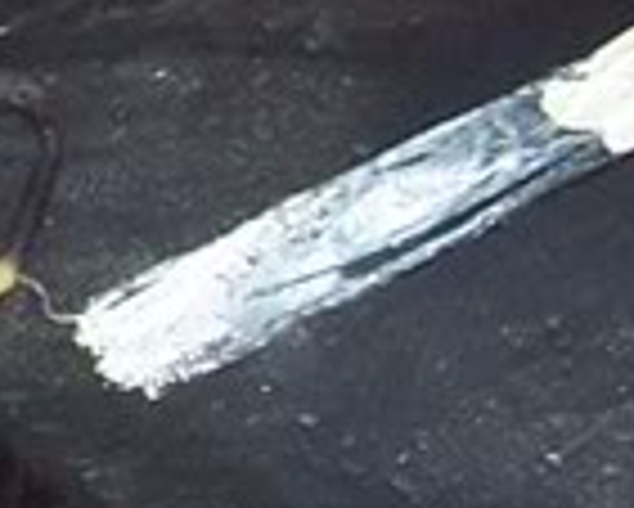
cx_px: -1443
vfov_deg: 5.7
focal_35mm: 270
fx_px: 5070
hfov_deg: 6.4
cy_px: 530
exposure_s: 1/60
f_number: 2.8
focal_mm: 6.3
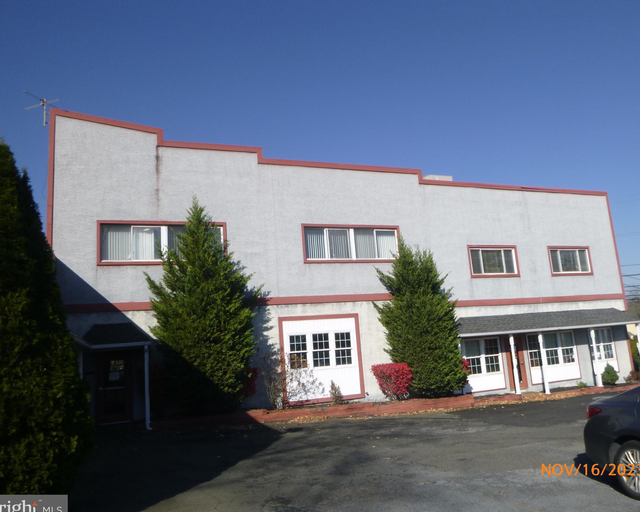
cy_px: 258
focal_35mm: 27
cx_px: 335
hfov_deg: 64.0
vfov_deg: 53.2
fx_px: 511
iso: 100
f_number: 3.9
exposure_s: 1/800
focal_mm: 4.5
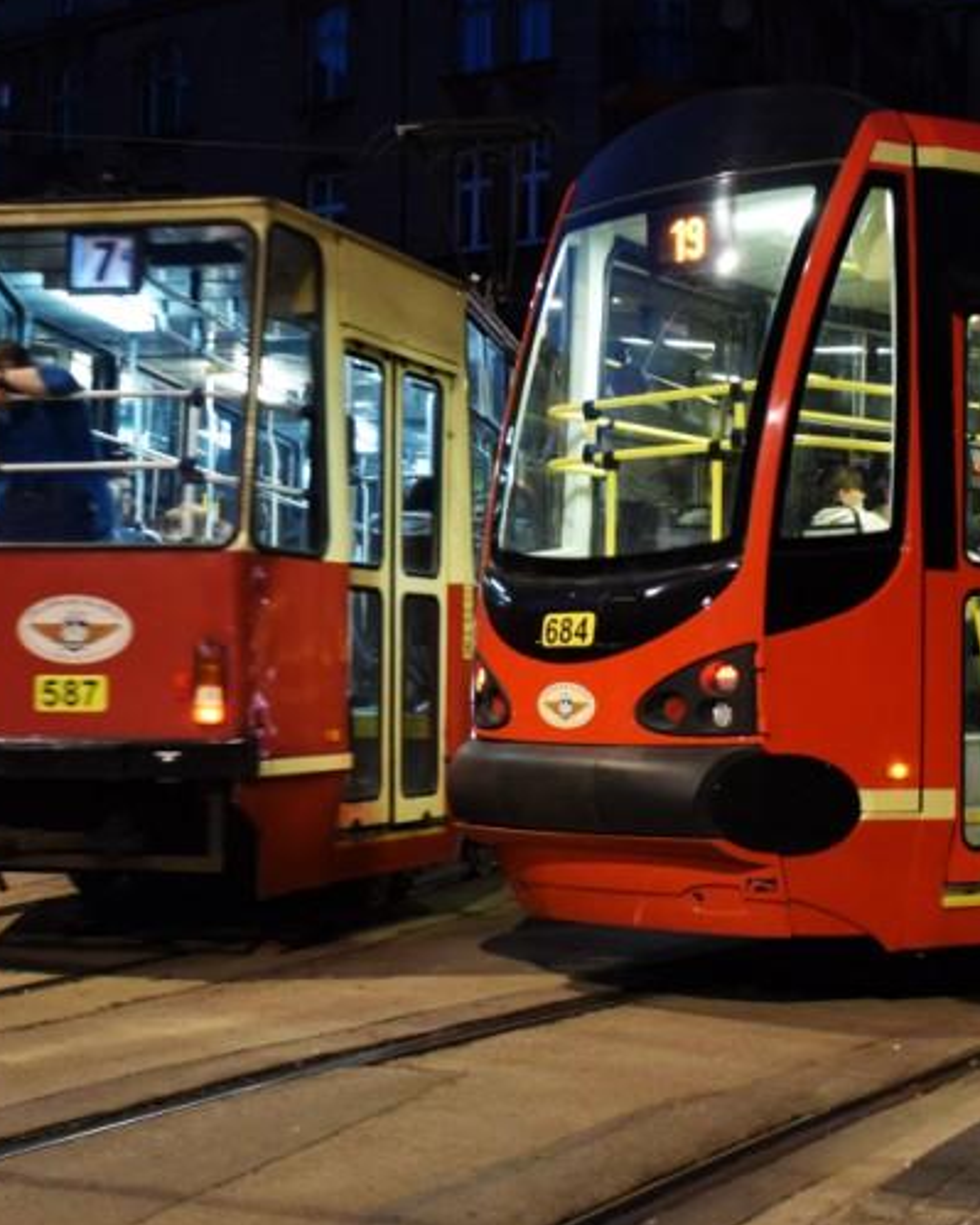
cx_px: 516
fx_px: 1886
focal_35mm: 52
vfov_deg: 36.0
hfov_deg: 29.1
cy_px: 541
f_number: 3.5
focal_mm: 18
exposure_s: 1/30
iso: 2000
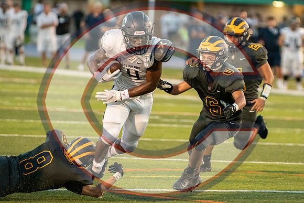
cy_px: 83
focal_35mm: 354
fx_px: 2991
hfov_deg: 5.8
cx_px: 179
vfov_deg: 3.9
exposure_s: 1/1600
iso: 5000
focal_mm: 200
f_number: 2.8
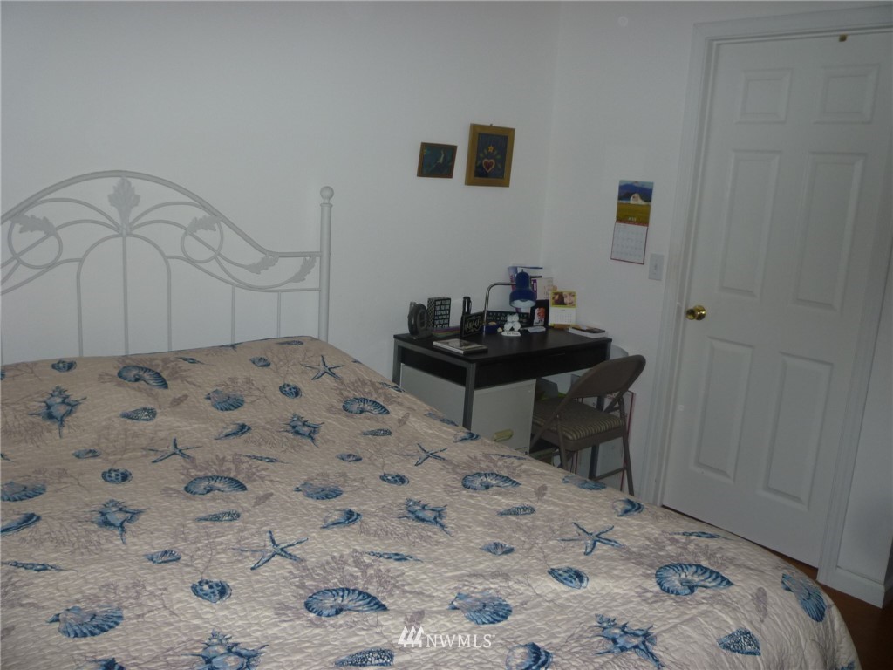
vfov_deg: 48.2
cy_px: 335
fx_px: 748
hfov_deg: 61.7
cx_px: 446
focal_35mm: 29
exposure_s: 1/30
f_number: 3.3
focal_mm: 5.2
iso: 100
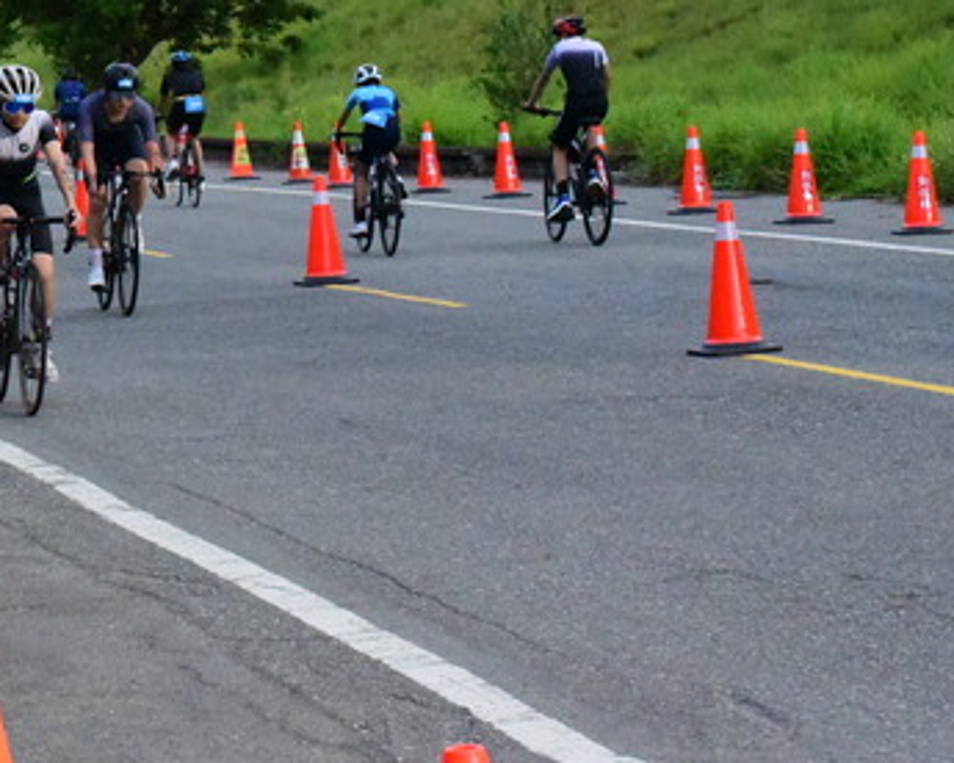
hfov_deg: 11.2
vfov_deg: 9.1
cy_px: 162
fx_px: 4800
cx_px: 19
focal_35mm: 170
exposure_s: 1/3200
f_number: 14
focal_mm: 80
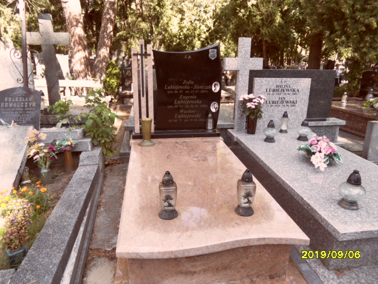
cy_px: 142
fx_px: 262
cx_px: 189
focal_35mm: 24
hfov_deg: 71.6
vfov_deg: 56.8
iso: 80
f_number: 3.2
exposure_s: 1/90
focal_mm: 3.9
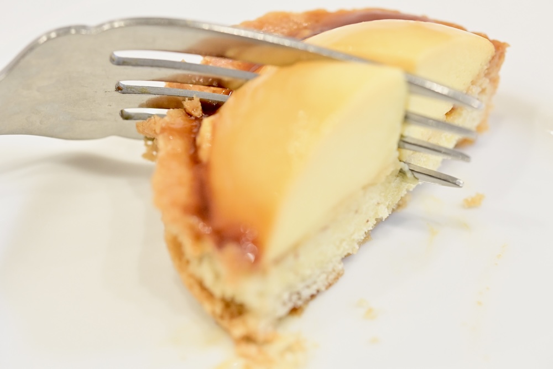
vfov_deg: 22.6
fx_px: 922
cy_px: 184
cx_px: 276
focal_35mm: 60
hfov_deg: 33.4
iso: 6400
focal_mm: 60
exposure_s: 1/160
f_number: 5
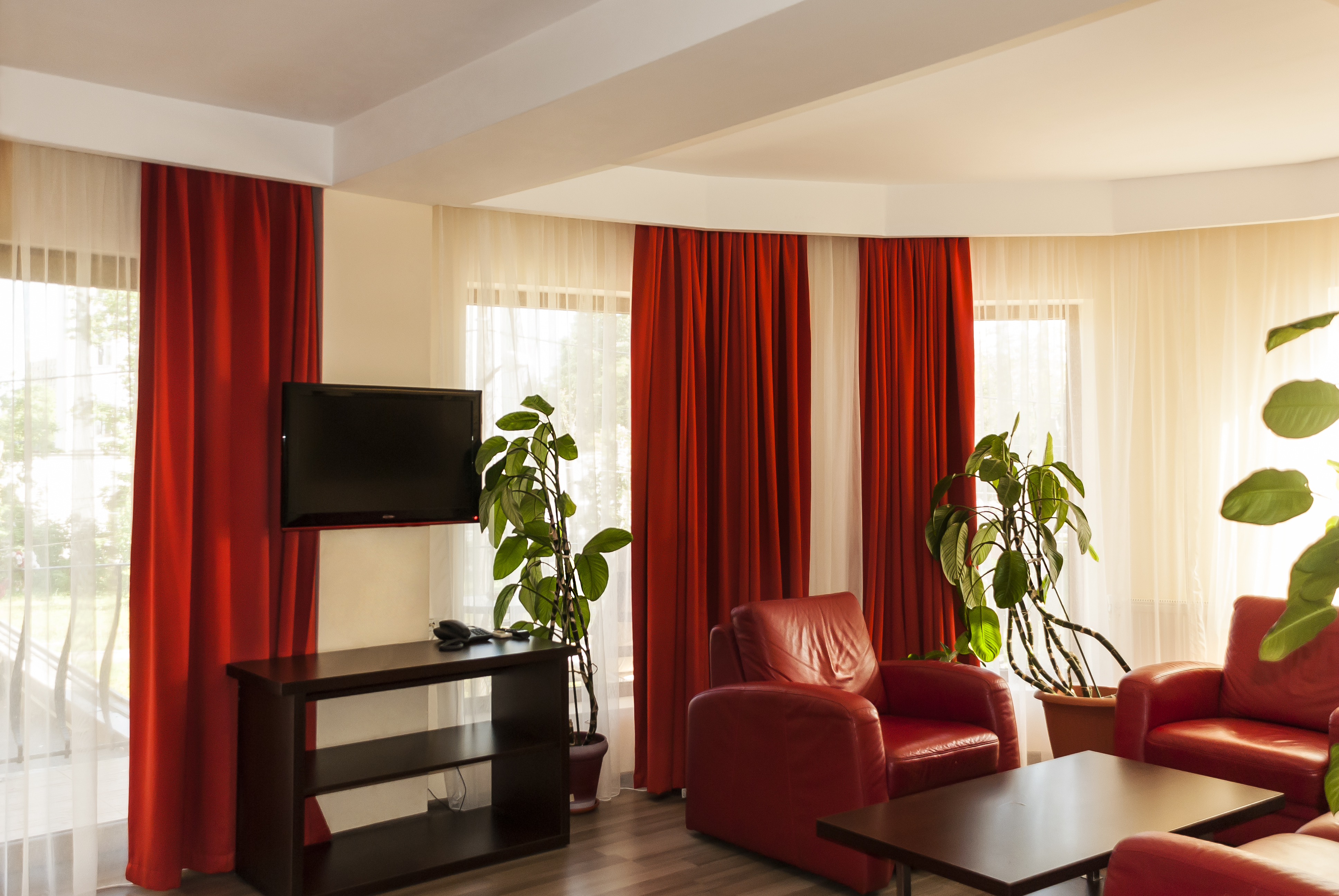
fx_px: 1229
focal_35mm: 33
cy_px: 448
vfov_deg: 40.1
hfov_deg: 57.2
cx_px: 670
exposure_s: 1/50
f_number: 4.5
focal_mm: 22
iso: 200
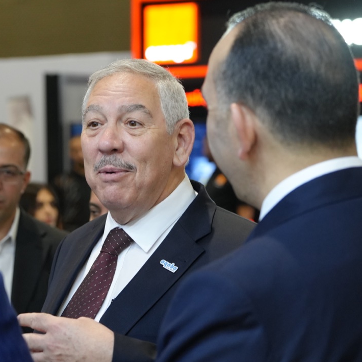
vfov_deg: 13.0
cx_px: 3
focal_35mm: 134
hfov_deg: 12.9
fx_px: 1585
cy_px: 206
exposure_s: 1/160
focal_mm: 70
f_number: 4
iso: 2500
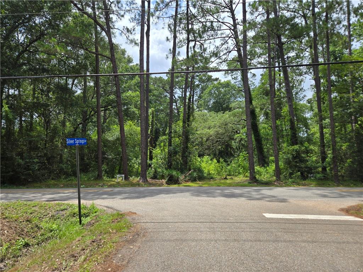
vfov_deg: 58.9
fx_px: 241
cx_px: 182
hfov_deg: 73.9
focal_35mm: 23
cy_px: 136
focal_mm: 5.4
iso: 25
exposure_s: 1/2032
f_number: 1.8
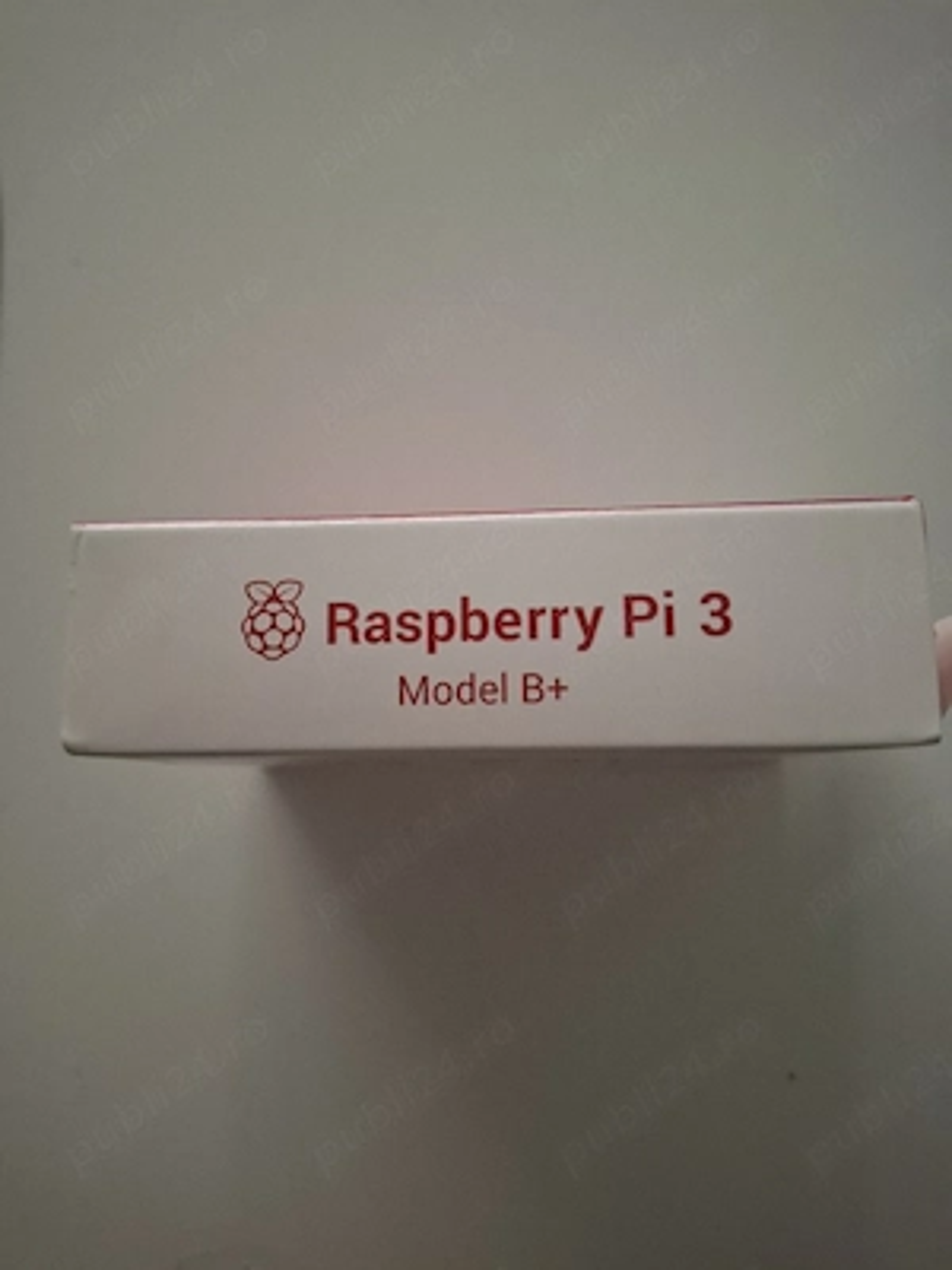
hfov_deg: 58.9
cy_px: 635
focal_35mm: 23
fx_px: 843
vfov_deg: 73.9
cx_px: 476
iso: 1000
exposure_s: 1/20
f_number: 1.8
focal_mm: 5.54
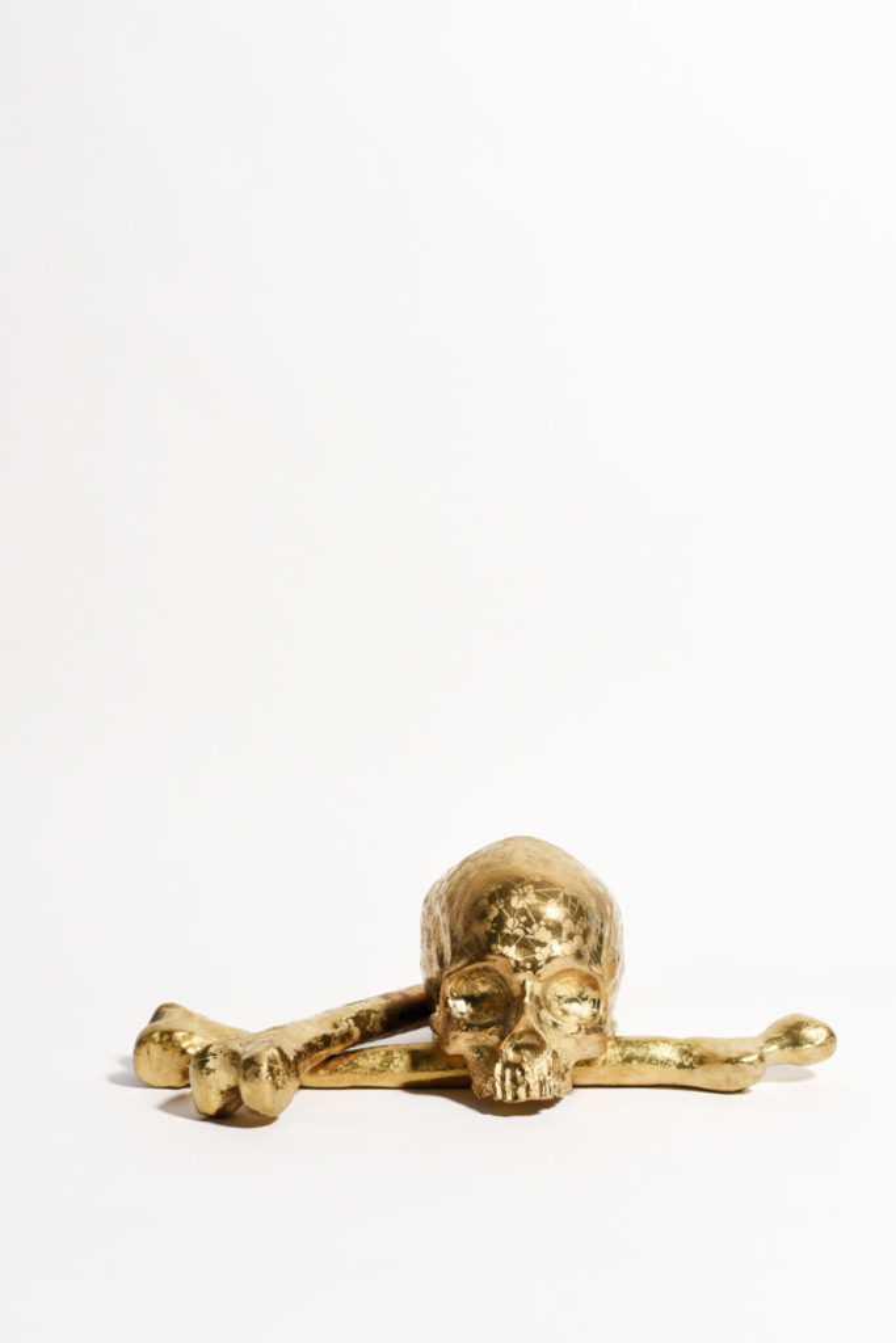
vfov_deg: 39.6
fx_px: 1866
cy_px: 672
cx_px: 448
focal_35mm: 50
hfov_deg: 27.0
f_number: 7.1
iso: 100
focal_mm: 50
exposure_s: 1/4
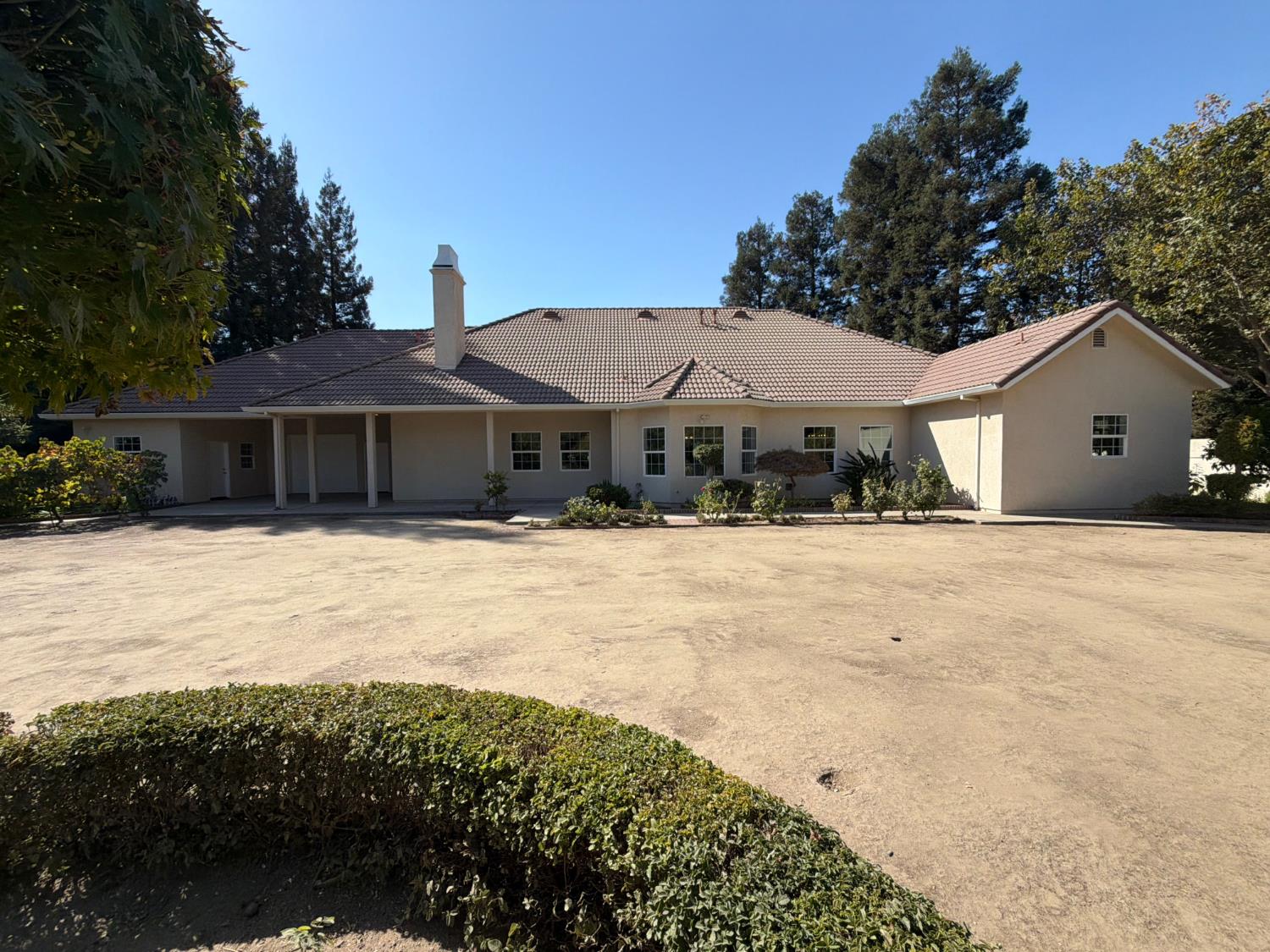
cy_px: 476
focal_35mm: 14
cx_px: 635
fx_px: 514
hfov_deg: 102.1
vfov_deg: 85.7
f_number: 2.2
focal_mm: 2.22
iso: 20
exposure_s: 1/1001
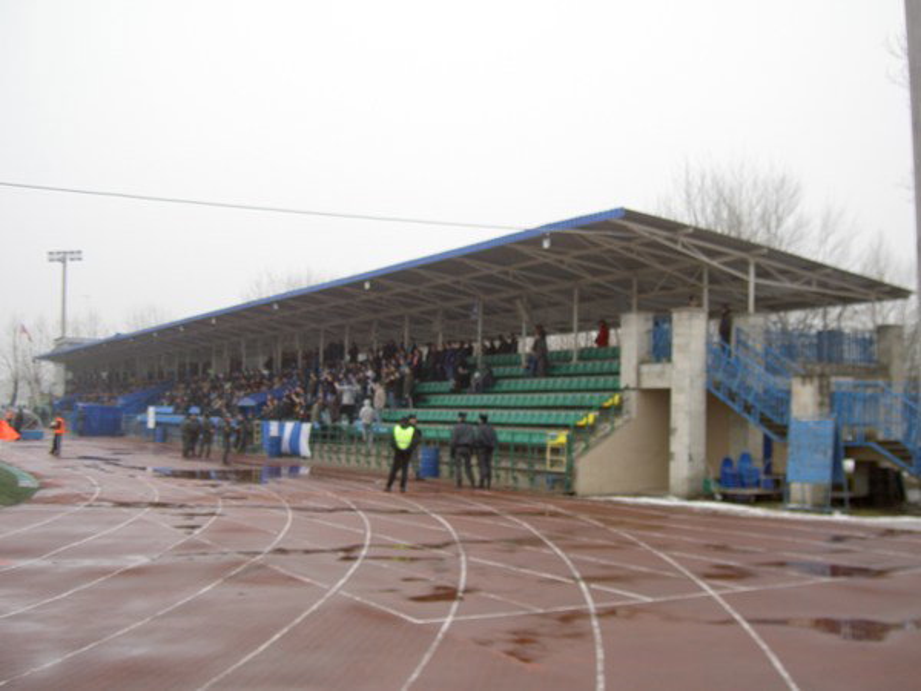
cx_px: 460
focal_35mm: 39
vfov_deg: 36.8
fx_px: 1038
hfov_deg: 47.9
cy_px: 346
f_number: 2.8
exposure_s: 1/125
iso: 50
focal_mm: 8
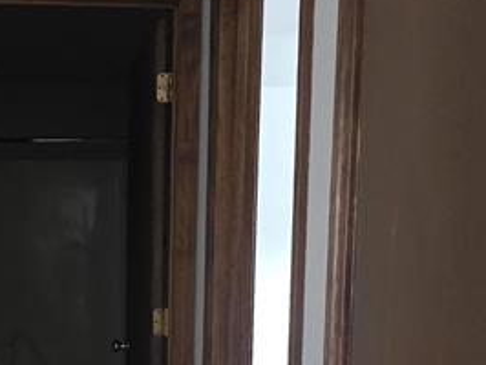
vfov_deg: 27.9
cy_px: 338
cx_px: 106
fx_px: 703
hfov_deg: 37.0
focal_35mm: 50
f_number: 1.9
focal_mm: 2.2
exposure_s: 1/60
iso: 640
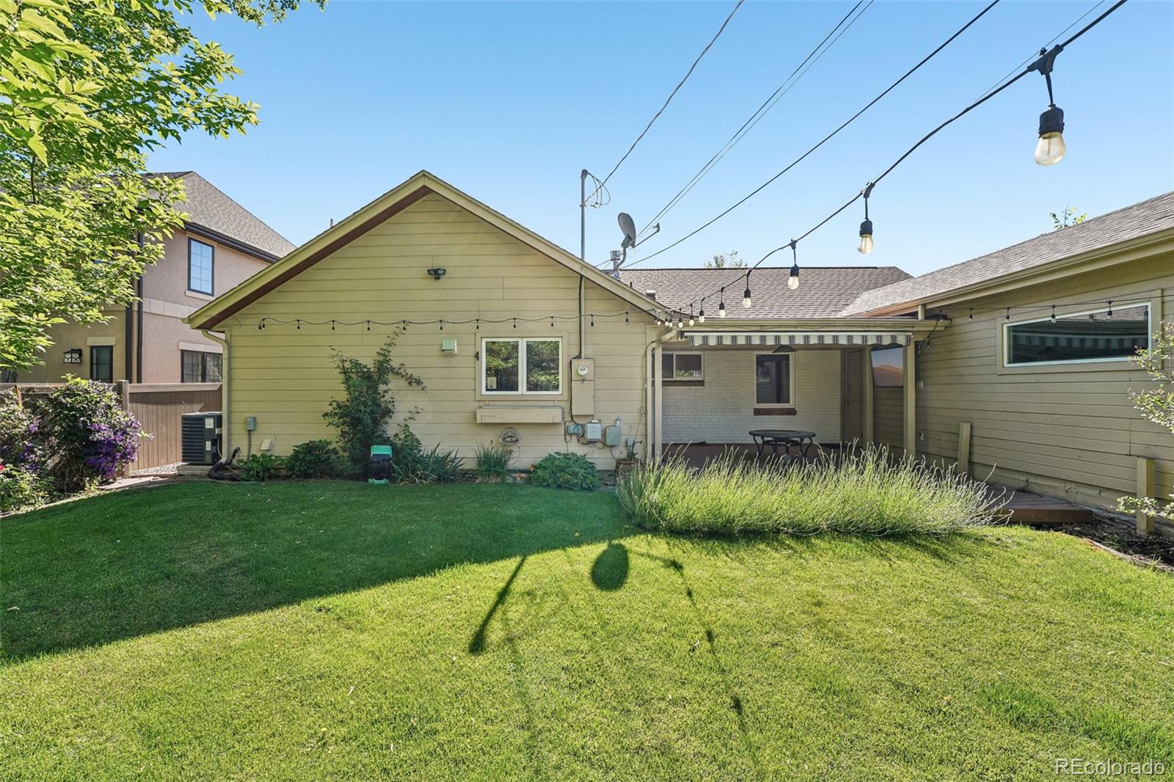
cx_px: 587
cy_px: 391
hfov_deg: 101.9
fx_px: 476
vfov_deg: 78.8
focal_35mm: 15
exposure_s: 1/80
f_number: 9
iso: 100
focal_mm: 14.6
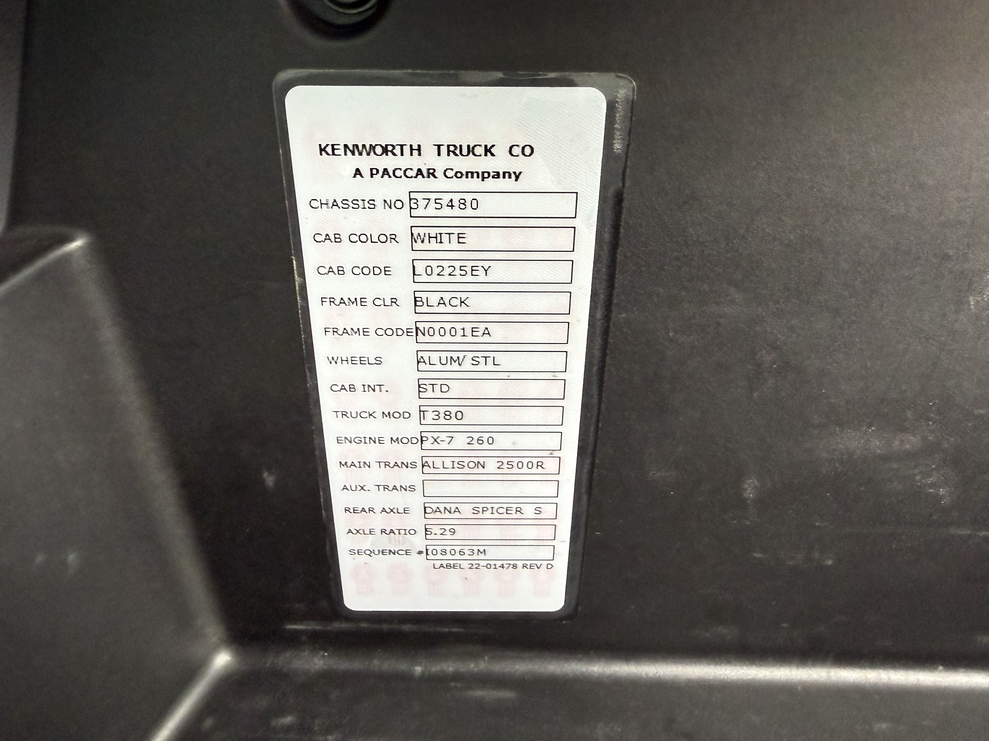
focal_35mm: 27
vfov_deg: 51.3
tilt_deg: -35.7
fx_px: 771
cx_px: 546
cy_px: 337
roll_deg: -0.2
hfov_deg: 65.2
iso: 320
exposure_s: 1/65
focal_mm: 2.22
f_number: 2.2
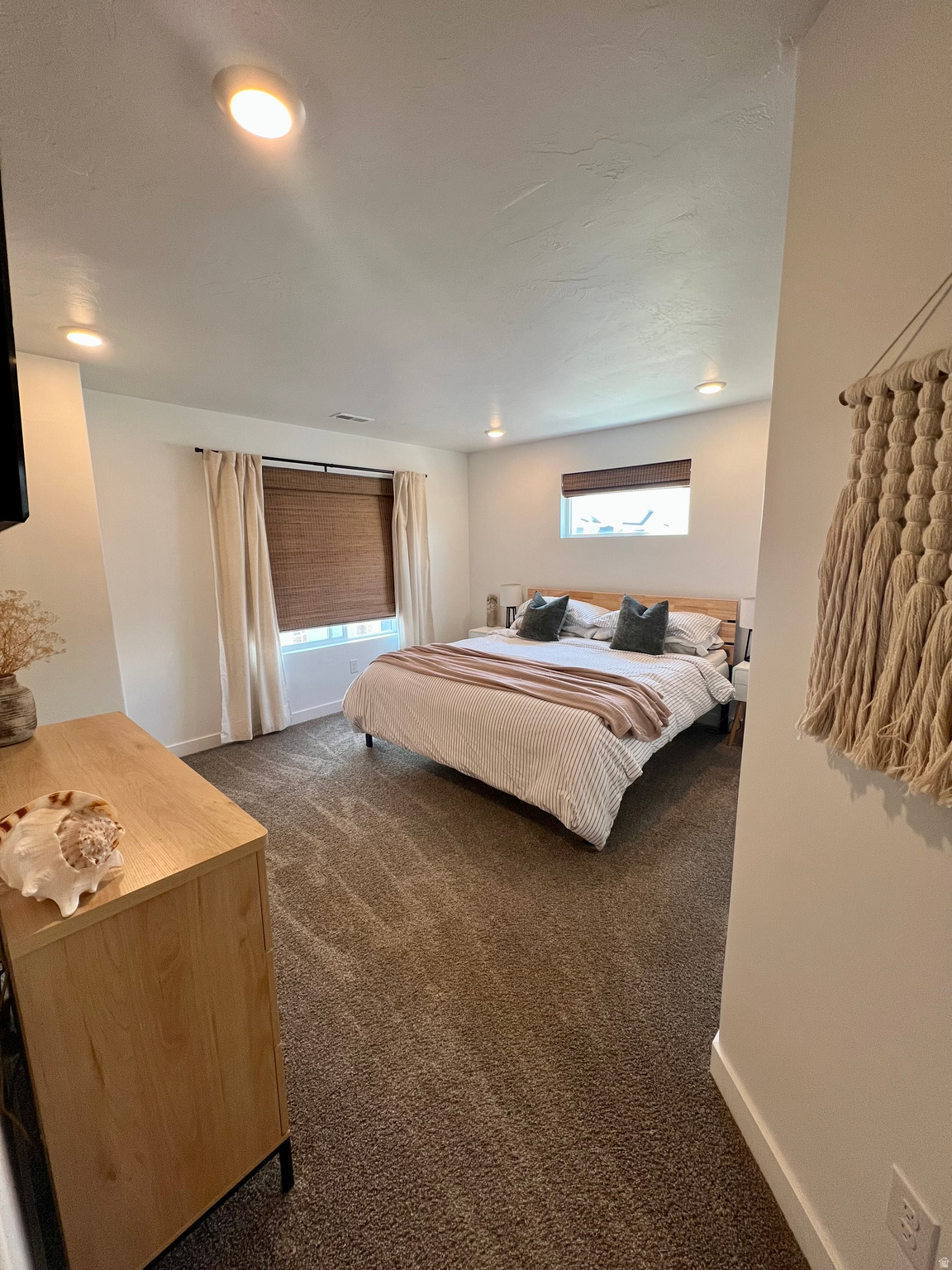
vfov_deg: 106.2
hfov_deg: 89.9
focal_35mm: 13
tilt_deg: -8.5
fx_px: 477
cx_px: 476
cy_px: 635
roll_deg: +1.1
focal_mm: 1.57
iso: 125
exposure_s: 1/120
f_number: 1.8
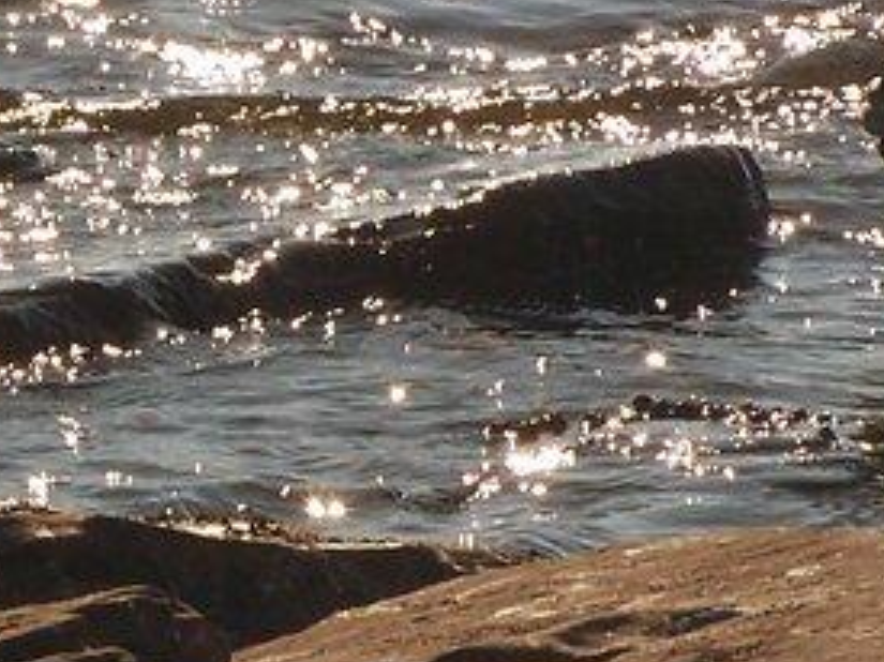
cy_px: 238
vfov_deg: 2.4
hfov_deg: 3.2
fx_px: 16056
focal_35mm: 629
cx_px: -100
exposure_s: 1/125
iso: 80
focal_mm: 28
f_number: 8
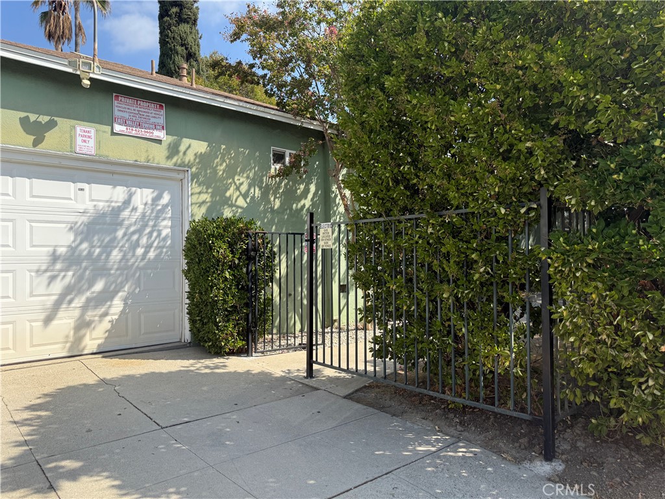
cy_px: 250
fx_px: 461
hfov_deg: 71.6
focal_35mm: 24
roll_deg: +0.3
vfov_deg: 56.8
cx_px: 332
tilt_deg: +1.4
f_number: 1.78
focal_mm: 6.76
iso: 125
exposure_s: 1/3425
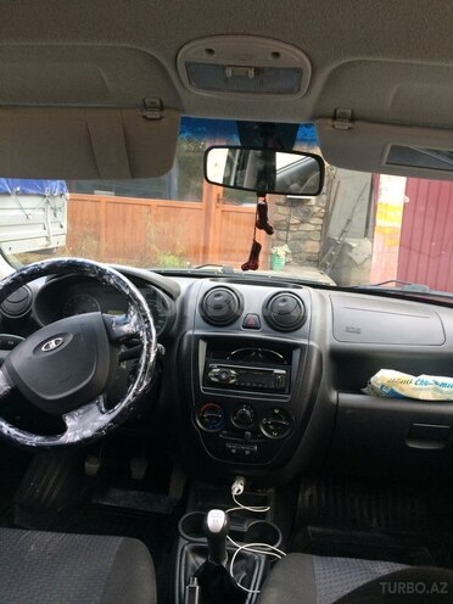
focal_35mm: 29
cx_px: 226
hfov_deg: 48.2
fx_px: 506
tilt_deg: -10.8
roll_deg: -3.6
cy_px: 302
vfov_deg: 61.7
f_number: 2.2
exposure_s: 1/33
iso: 80
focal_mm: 4.15
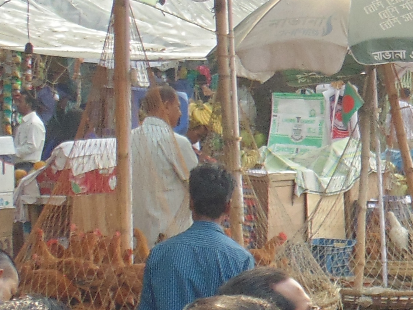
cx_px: 738
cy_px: 242
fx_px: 1896
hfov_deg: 11.5
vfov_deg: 9.3
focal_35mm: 159
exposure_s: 1/100
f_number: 3.4
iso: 80
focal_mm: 6.2
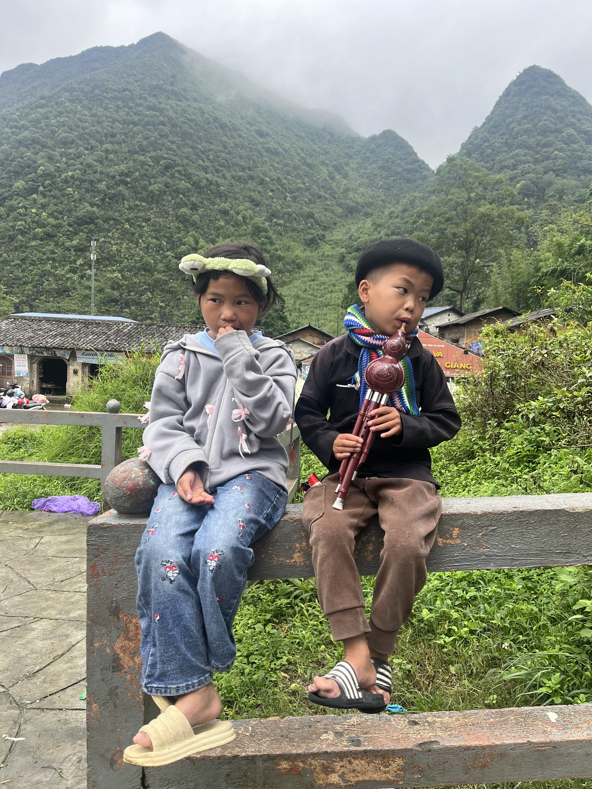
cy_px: 394
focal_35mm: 26
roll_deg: -2.5
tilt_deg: -4.7
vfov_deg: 67.3
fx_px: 593
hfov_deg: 53.1
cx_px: 296
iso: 50
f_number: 1.6
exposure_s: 1/338
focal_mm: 5.1
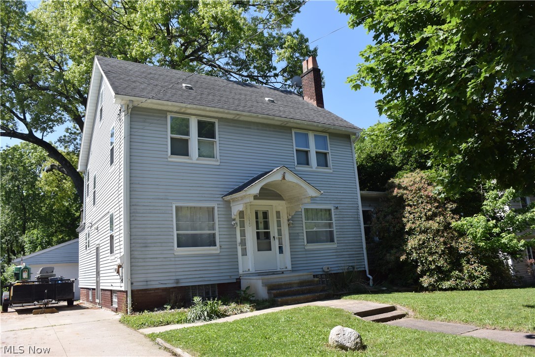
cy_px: 178
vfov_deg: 47.9
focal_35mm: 27
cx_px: 268
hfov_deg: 67.4
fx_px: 401
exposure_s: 1/500
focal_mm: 10
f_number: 4.5
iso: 160
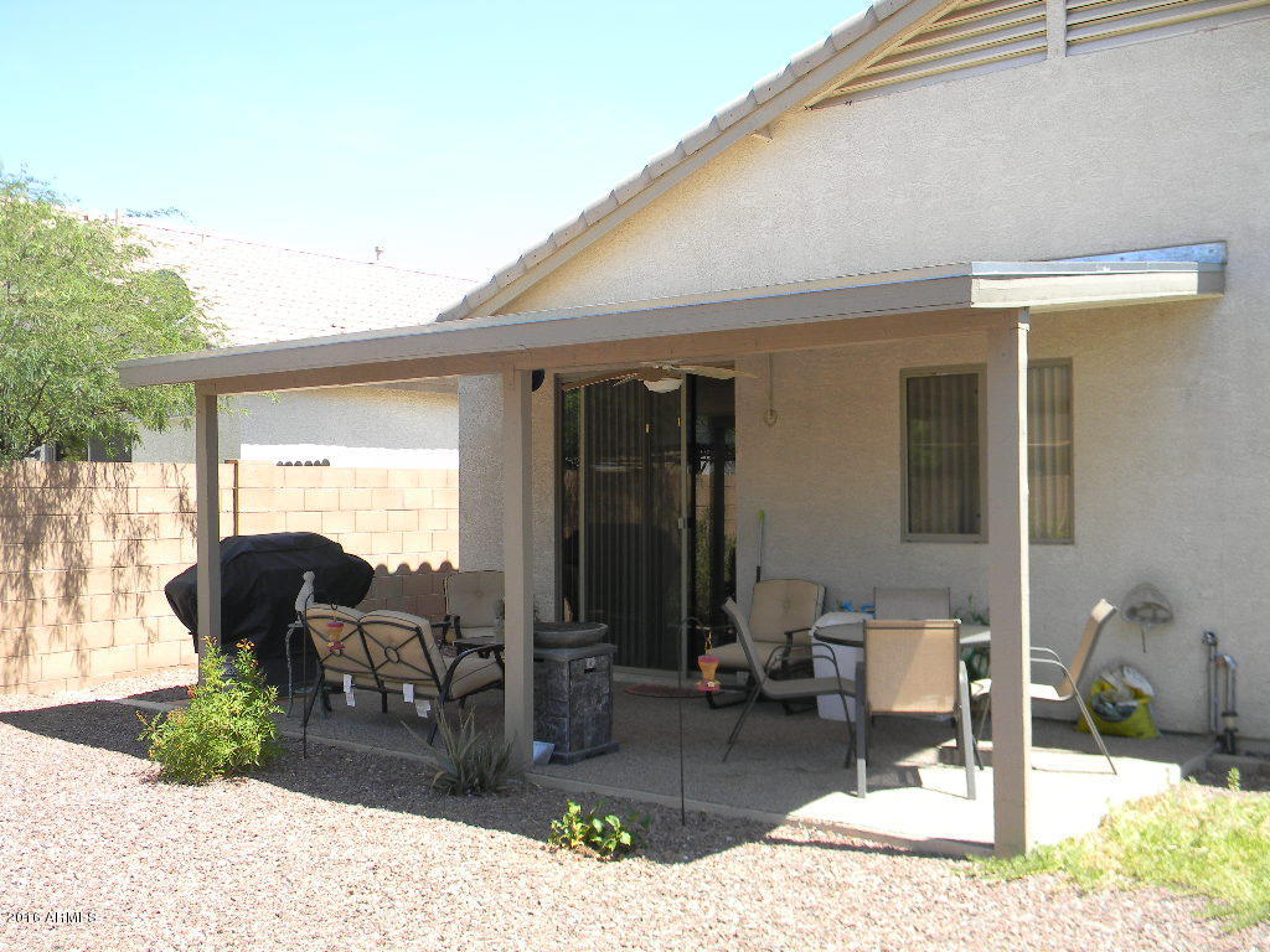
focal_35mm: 36
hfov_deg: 51.4
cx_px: 635
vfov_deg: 39.7
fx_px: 1321
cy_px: 476
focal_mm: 6.4
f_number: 3.7
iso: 80
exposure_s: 1/229
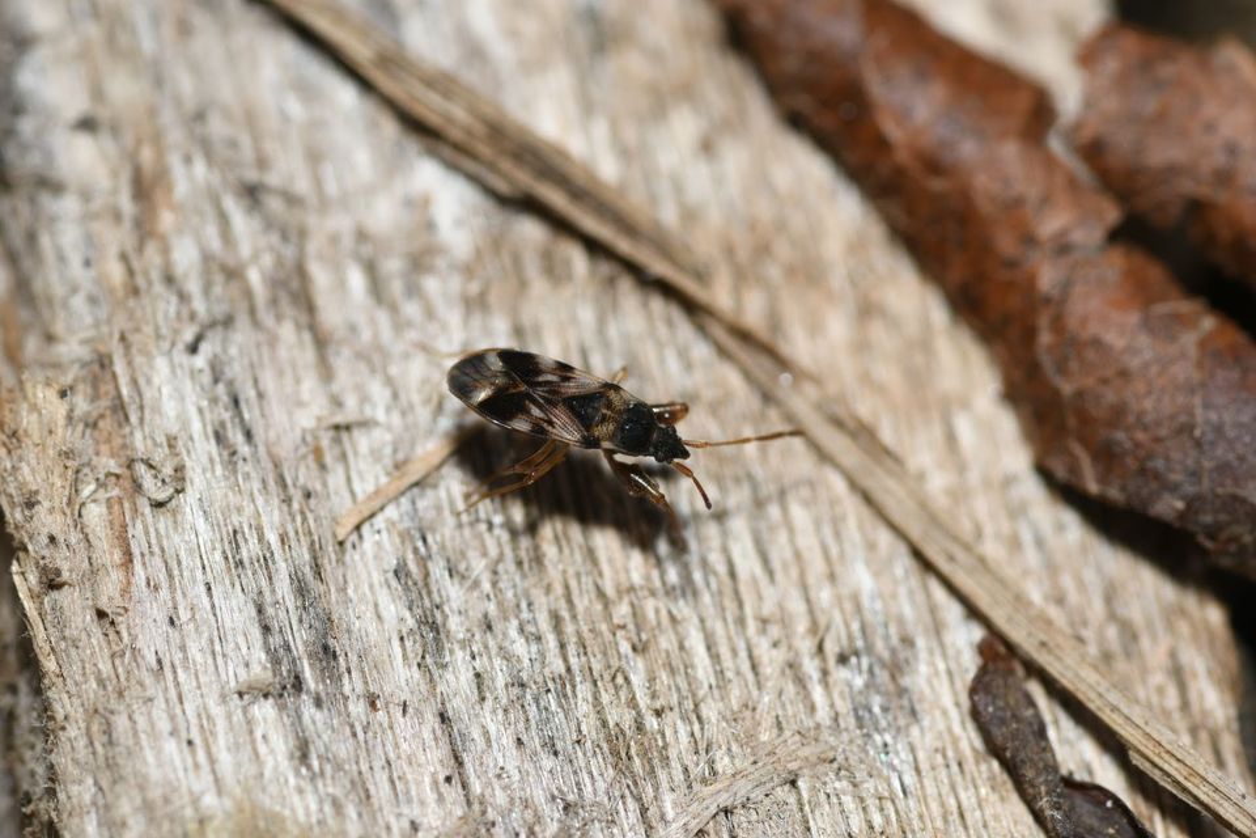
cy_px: 419
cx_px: 628
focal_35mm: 158
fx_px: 5495
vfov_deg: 8.7
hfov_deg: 13.0
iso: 100
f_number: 13
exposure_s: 1/60
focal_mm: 105
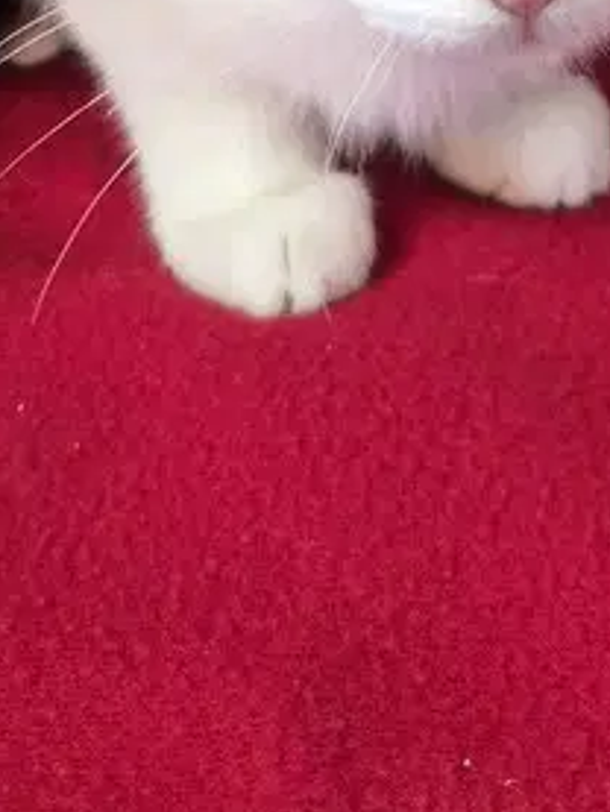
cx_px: 428
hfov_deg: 17.7
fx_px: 1949
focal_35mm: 83
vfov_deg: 19.7
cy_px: -484
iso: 1000
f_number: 1.8
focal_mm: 5.4
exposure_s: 1/120
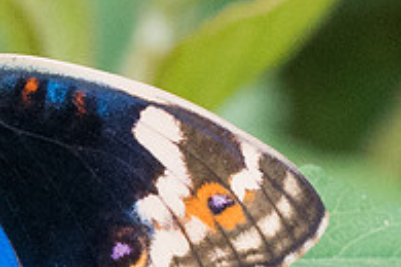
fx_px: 23189
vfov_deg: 0.7
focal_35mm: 2082
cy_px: 159
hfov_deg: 1.0
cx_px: -51
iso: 1000
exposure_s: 1/1250
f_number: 6.3
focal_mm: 150
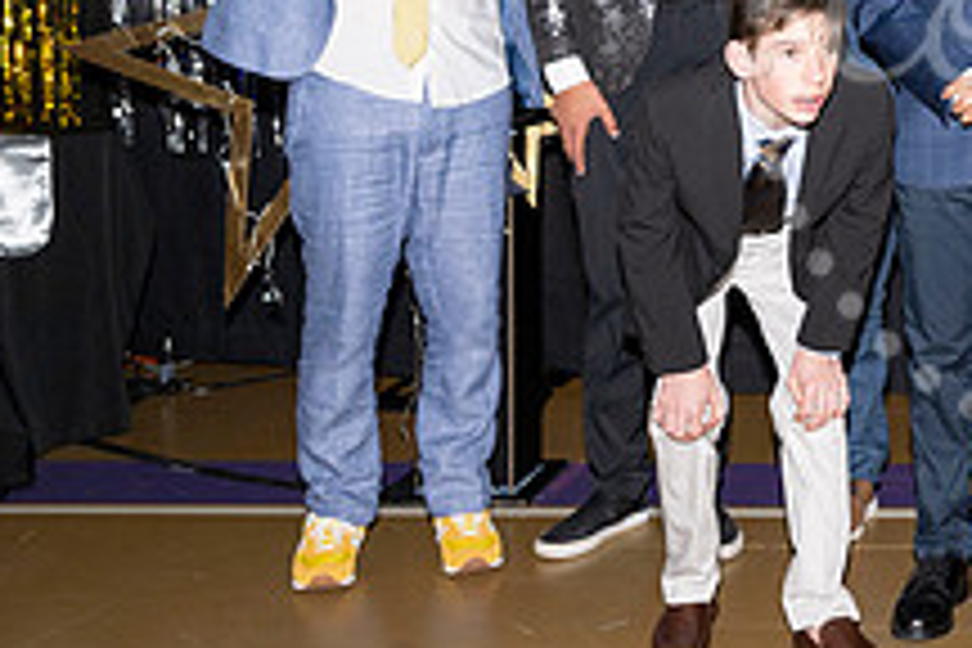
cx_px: 1174
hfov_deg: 24.7
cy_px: 34
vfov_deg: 18.1
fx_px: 1998
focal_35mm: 74
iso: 320
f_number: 5.6
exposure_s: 1/100
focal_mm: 27.5
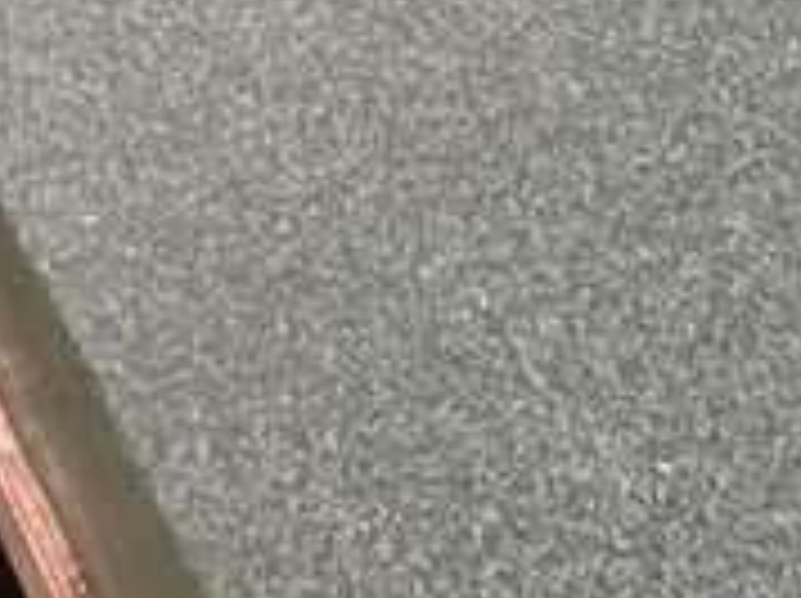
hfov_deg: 18.9
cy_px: 148
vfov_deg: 15.0
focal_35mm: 98
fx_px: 2265
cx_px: 968
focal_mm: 3
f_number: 1.8
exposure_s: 1/60
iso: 250
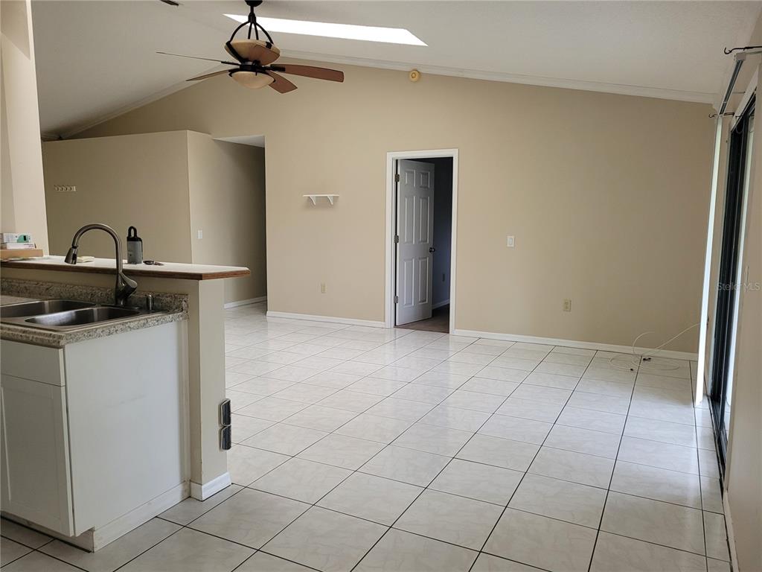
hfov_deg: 67.3
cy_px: 286
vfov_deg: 53.1
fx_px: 572
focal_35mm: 26
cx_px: 381
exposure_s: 1/120
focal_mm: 5.4
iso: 250
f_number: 1.8
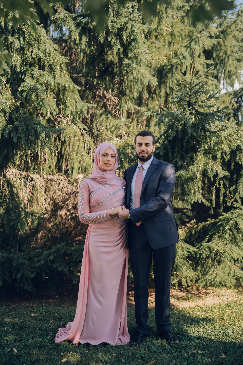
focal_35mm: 50
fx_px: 506
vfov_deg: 39.6
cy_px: 182
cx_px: 122
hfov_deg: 27.0
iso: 125
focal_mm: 50
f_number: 1.4
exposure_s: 1/1250
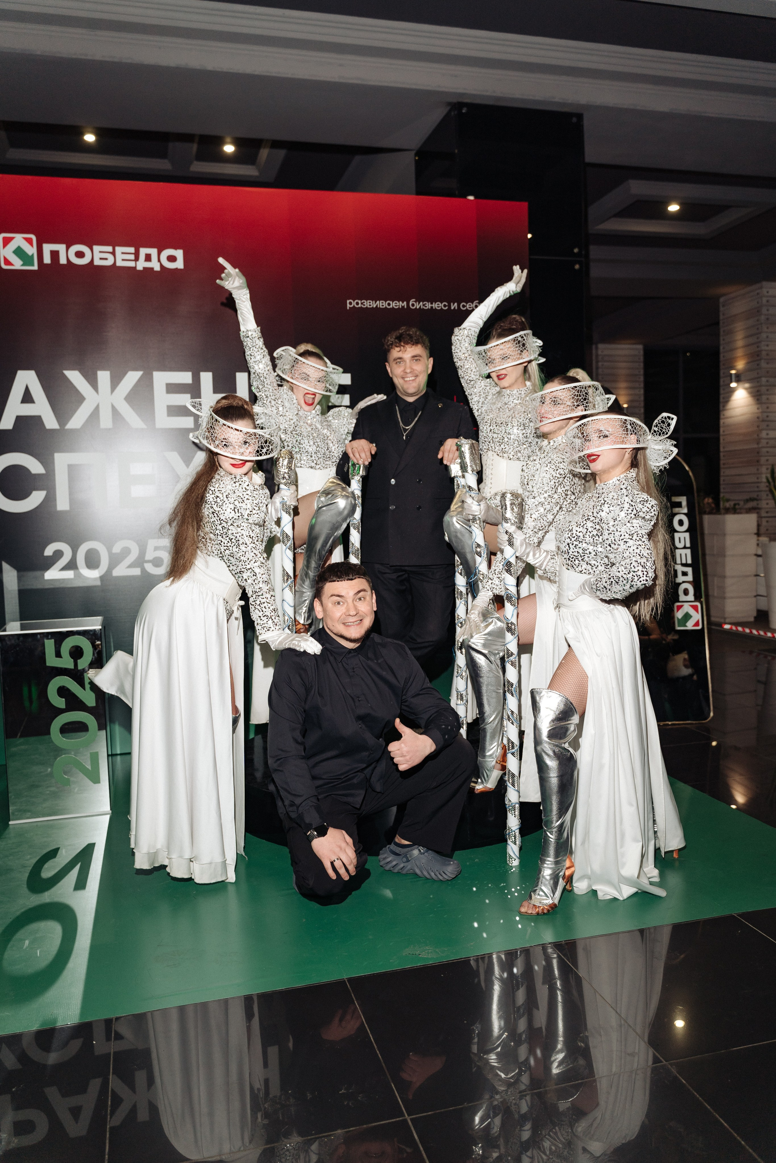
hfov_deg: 46.4
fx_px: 905
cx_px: 388
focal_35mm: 28
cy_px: 582
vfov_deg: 65.5
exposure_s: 1/160
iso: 400
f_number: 3.5
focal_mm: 28
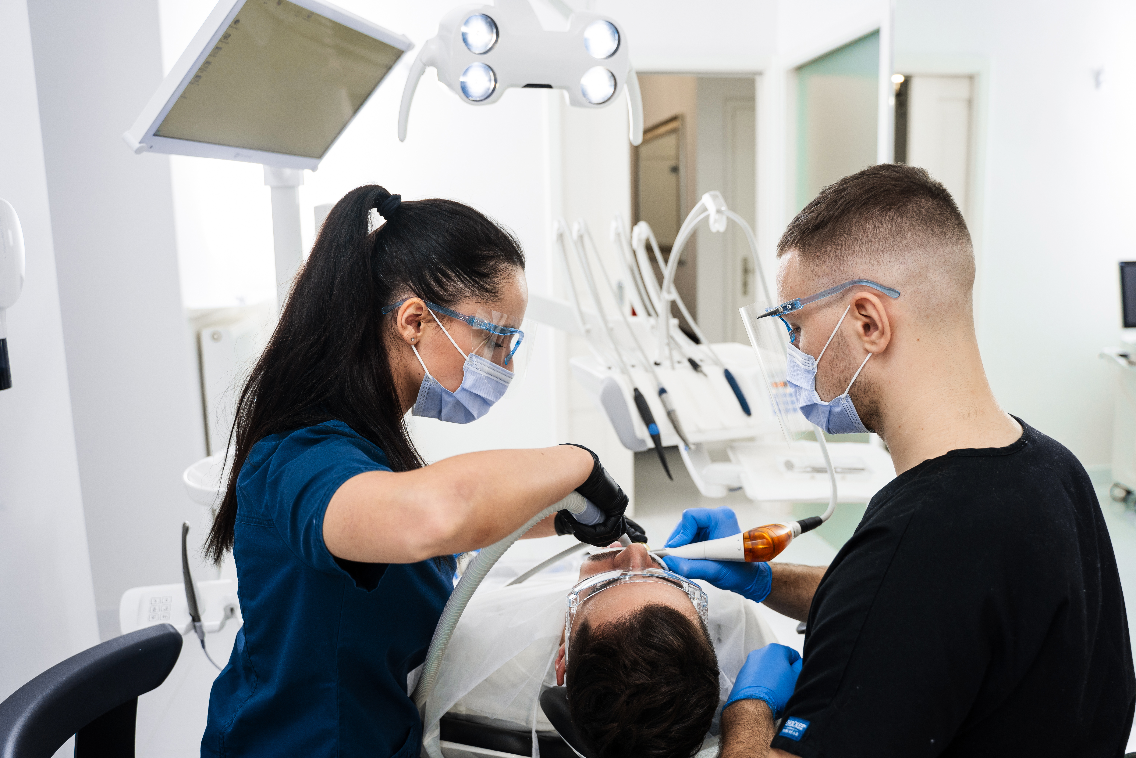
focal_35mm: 28
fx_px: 883
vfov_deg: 46.4
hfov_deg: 65.5
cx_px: 568
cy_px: 379
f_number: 3.5
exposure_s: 1/125
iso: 400
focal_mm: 28
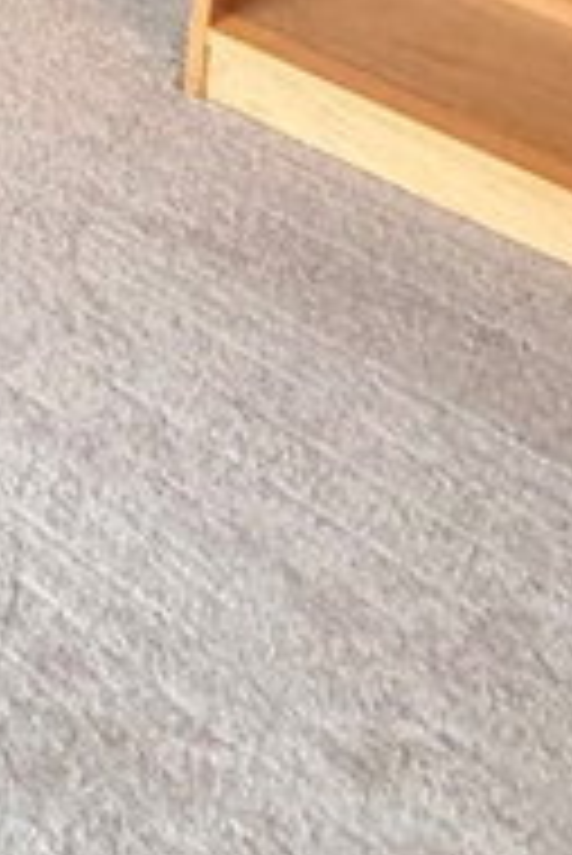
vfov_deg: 15.7
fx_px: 2189
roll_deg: +0.5
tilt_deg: -10.9
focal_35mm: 92
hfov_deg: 12.0
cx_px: -802
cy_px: -1008
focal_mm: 2.22
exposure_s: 1/60
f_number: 2.2
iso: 200
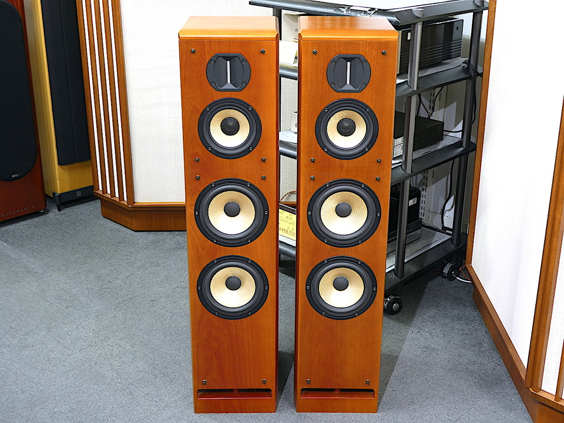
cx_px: 282
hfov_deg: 40.4
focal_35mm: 47
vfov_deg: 30.9
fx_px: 766
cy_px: 212
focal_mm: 8.4
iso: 100
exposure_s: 1/1.6
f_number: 4
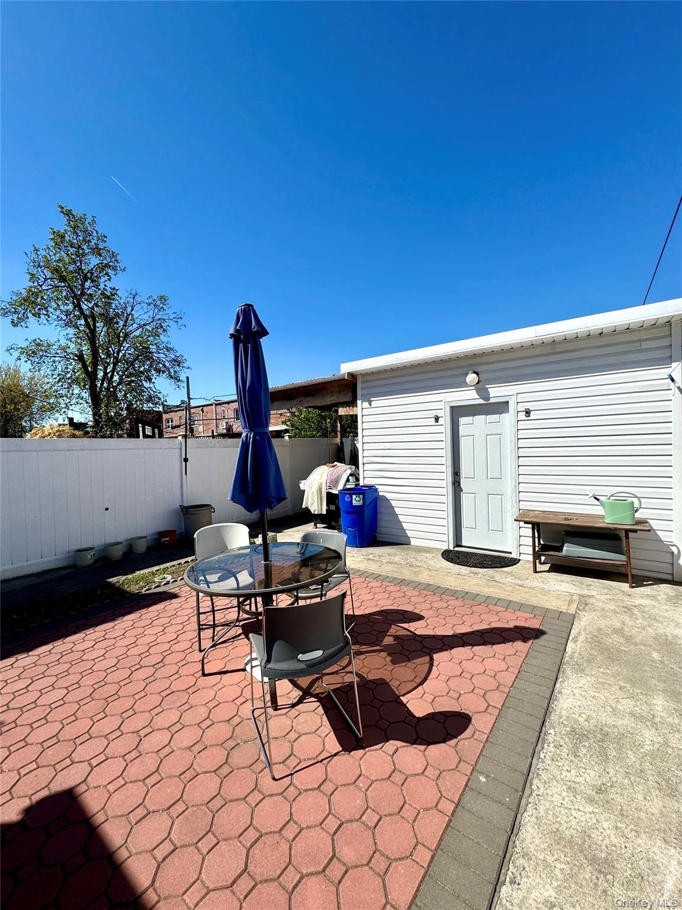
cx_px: 341
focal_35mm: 14
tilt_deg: -1.2
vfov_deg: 102.1
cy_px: 455
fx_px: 368
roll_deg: +2.2
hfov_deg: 85.7
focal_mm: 2.22
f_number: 2.2
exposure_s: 1/3247
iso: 50
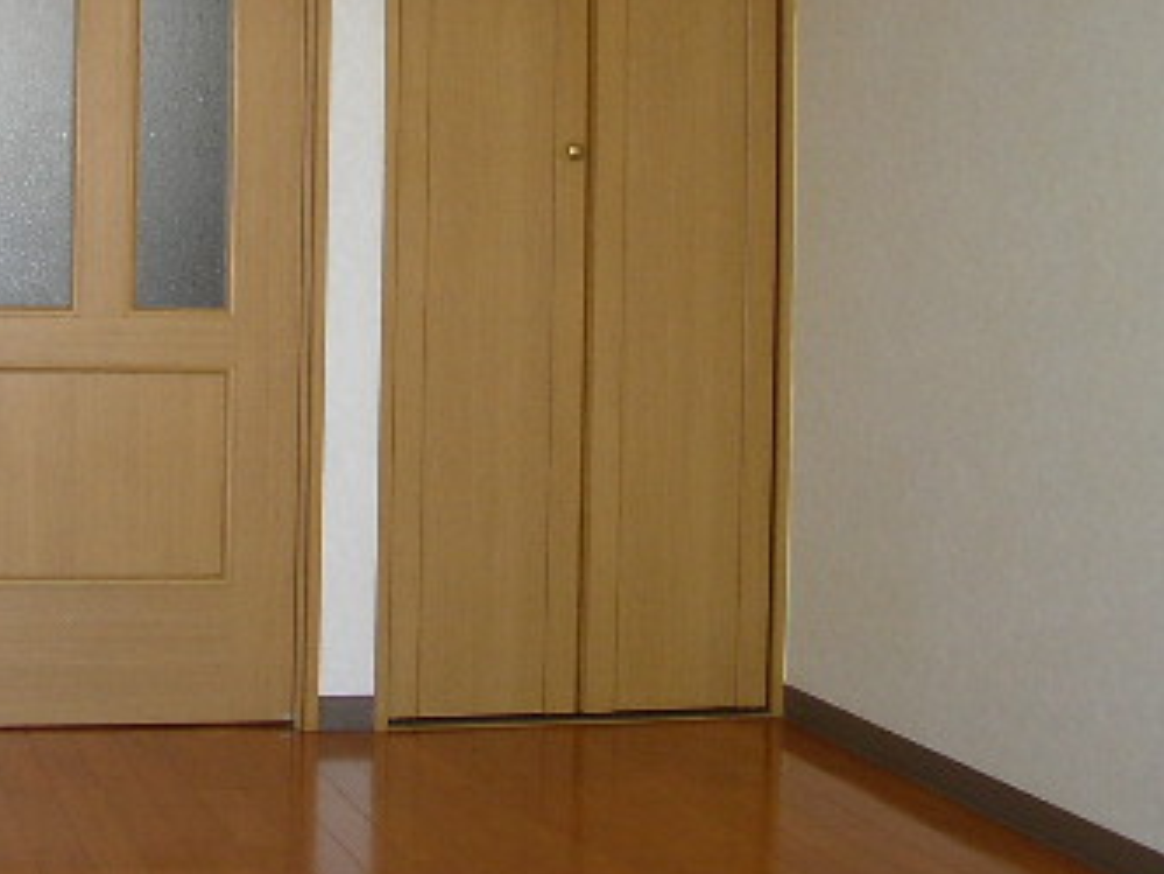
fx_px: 2456
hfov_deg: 26.0
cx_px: 164
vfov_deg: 19.8
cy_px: 105
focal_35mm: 73
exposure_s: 1/49.7
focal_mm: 5.8
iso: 77
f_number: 2.9
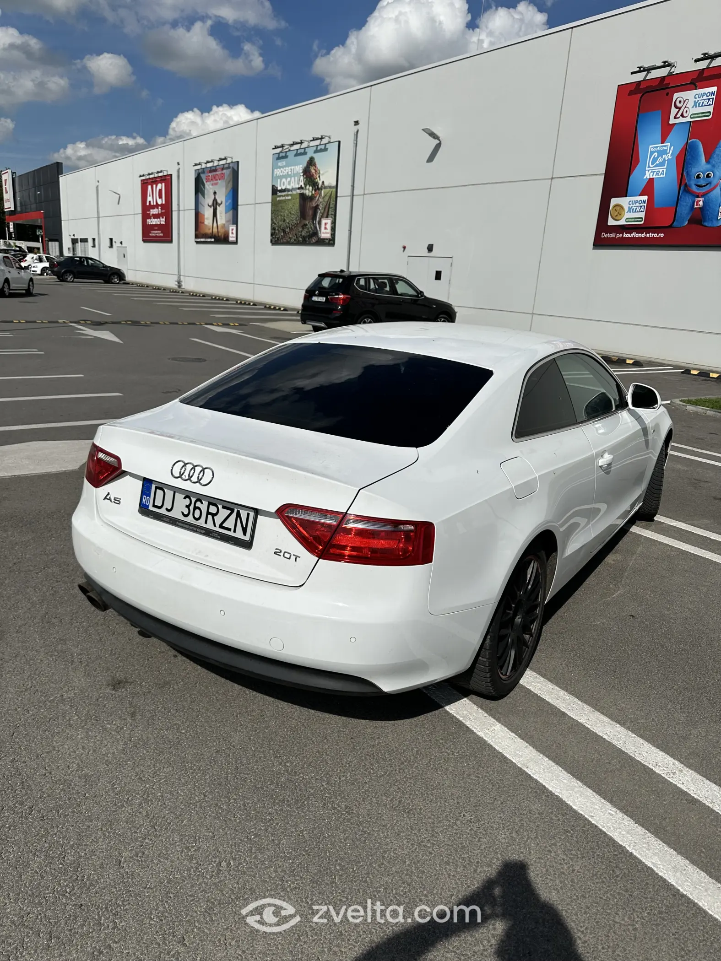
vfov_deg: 71.6
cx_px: 360
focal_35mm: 24
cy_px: 480
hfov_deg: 56.8
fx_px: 667
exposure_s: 1/15625
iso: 80
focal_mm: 6.86
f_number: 1.78
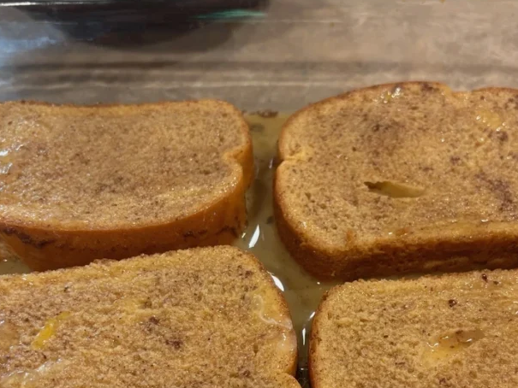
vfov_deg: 32.2
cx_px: 289
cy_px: 296
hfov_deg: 42.9
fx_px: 659
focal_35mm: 44
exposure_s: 1/60
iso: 160
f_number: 1.6
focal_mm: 5.96
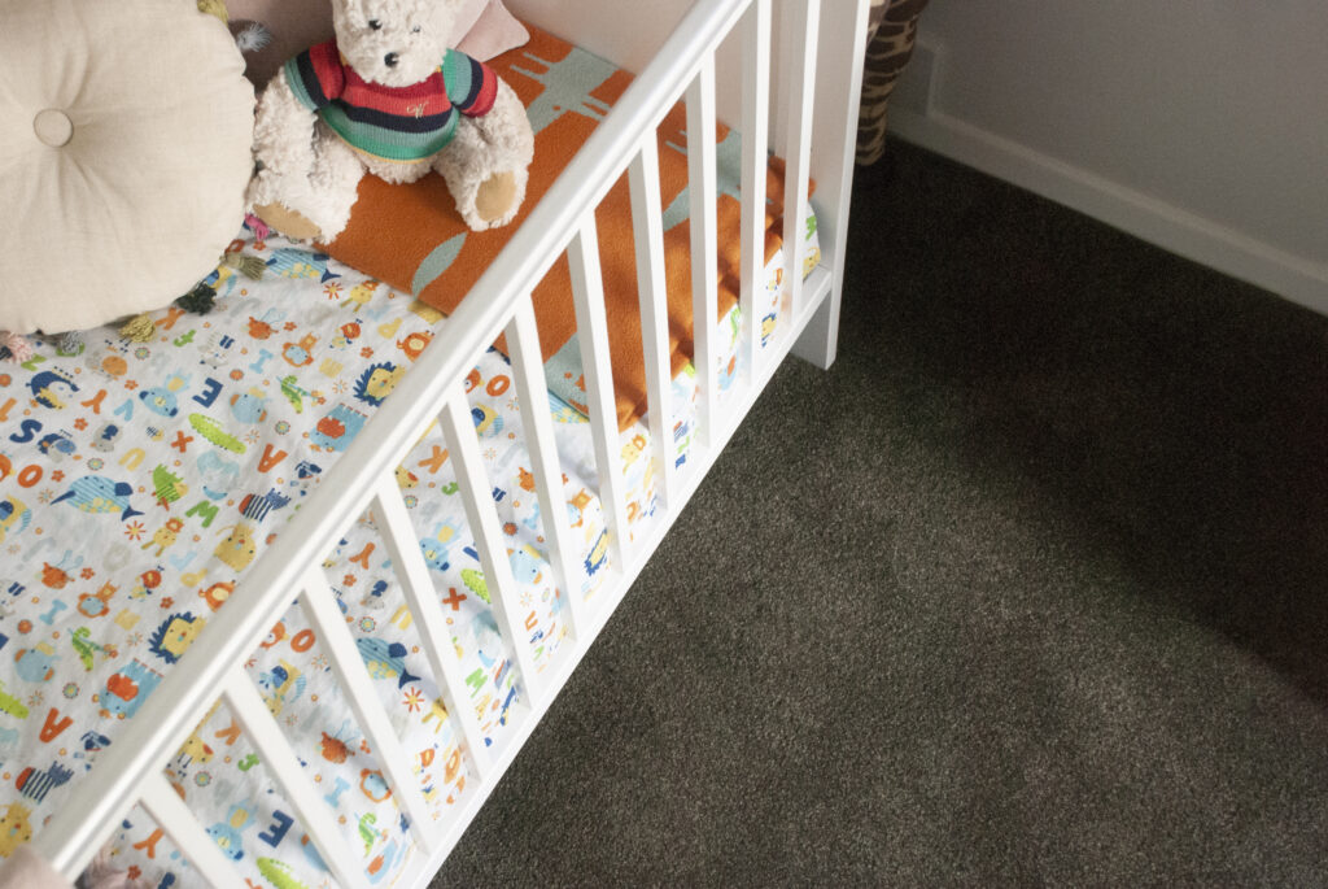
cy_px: 444
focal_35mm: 52
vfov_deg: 25.8
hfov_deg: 37.8
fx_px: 1939
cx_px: 664
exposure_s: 1/80
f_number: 4.5
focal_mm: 35
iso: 800
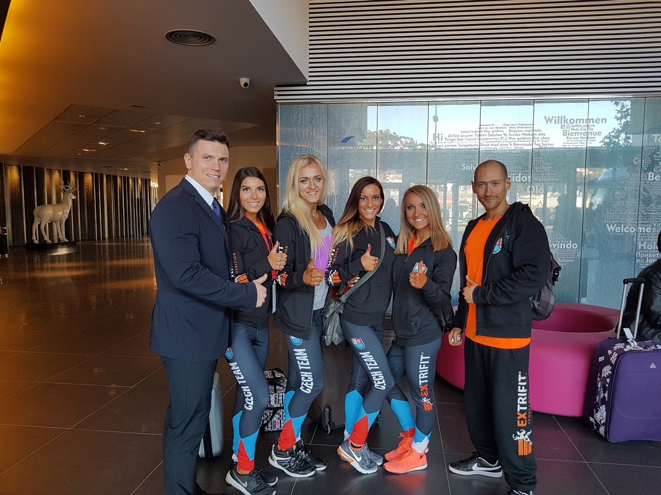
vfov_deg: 53.1
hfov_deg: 67.3
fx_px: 496
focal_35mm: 26
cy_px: 248
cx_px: 330
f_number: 1.7
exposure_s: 1/50
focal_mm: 4.2
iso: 64
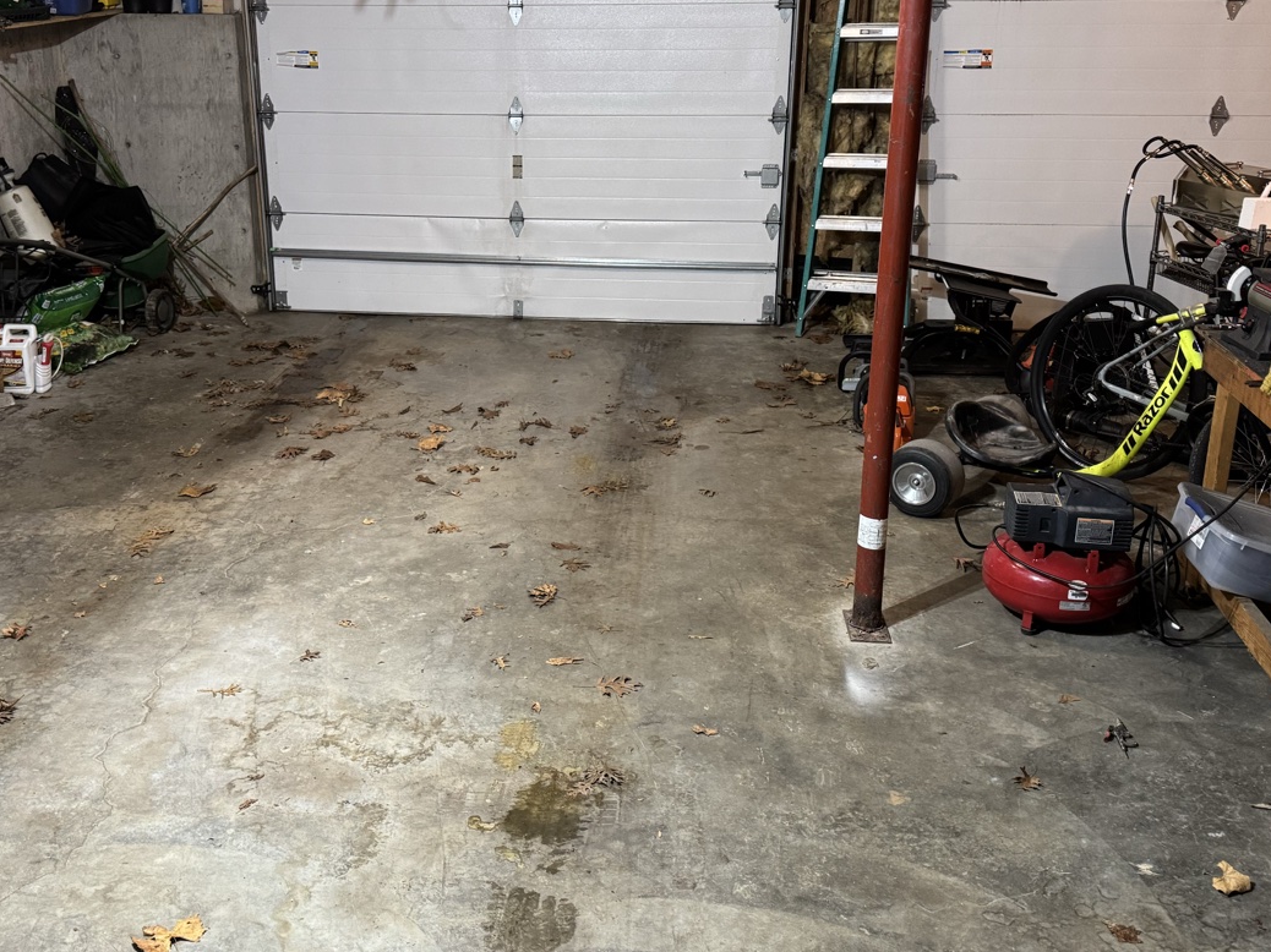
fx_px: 1358
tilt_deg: -18.8
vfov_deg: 38.6
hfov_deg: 49.9
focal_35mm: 37
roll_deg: +0.6
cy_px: 414
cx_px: 524
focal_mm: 6.76
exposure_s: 1/60
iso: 500
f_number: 1.78
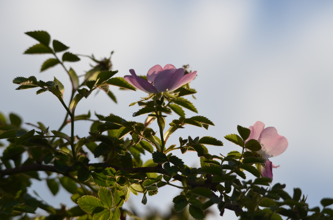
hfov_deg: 5.7
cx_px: 166
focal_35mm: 360
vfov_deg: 3.8
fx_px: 3323
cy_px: 110
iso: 100
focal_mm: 240
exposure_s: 1/320
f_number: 8
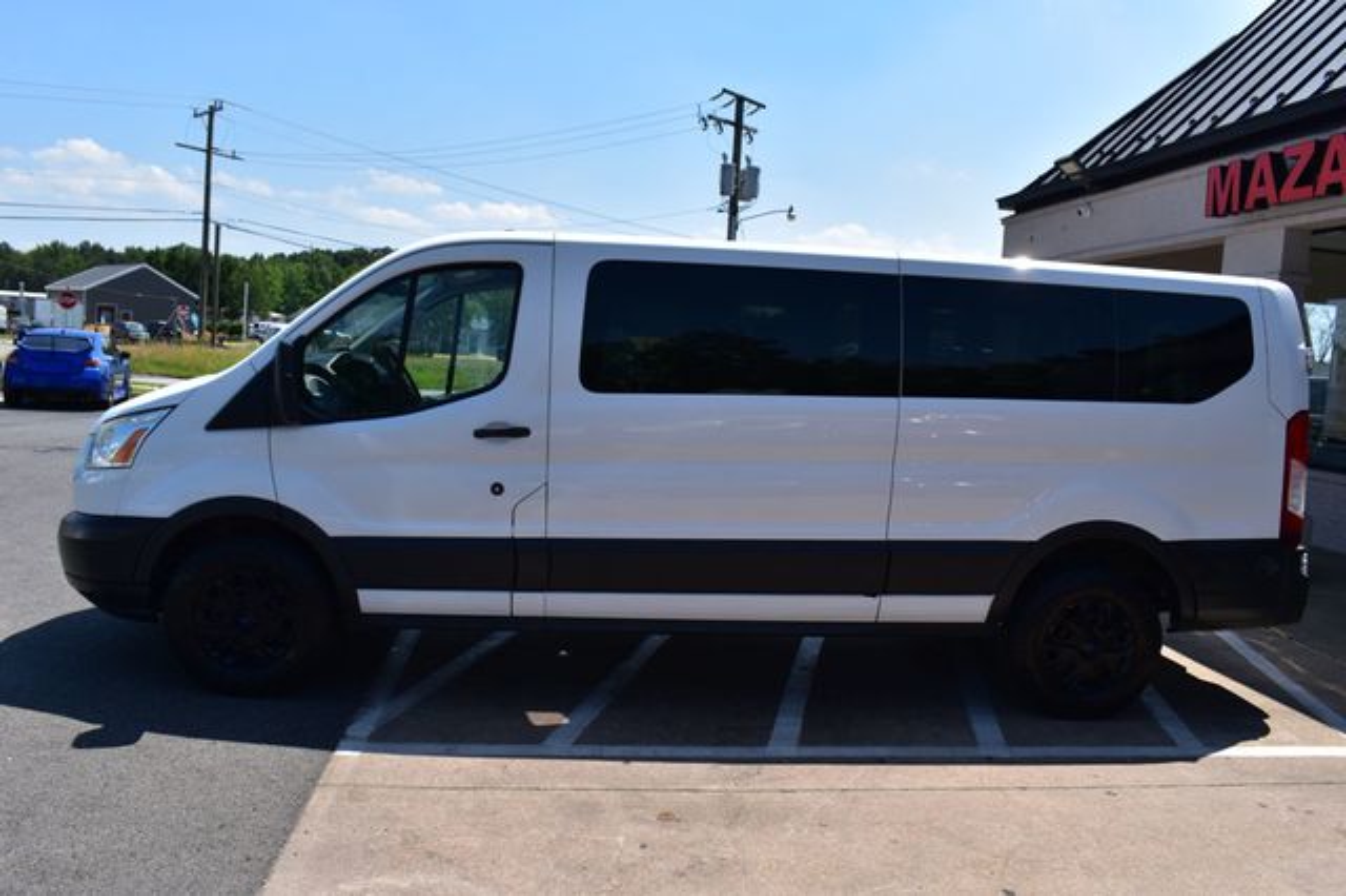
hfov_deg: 62.0
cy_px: 448
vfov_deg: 43.6
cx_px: 673
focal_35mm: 30
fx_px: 1121
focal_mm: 20
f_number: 11
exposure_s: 1/500
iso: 320
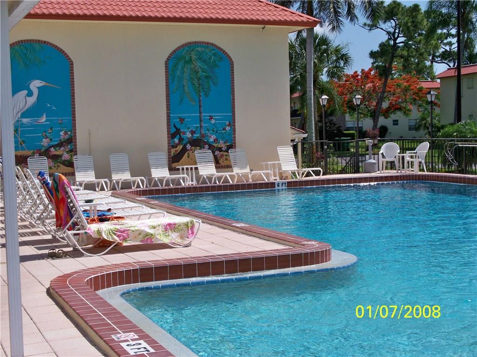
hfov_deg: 32.2
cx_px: 238
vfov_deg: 24.4
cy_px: 178
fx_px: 827
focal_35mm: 60
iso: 80
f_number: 5.4
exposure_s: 1/1250
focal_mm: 12.89
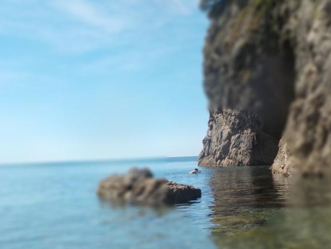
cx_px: 229
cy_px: 172
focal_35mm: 44
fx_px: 421
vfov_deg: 32.5
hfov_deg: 42.2
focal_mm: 4.1
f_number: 6.6
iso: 125
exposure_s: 1/500
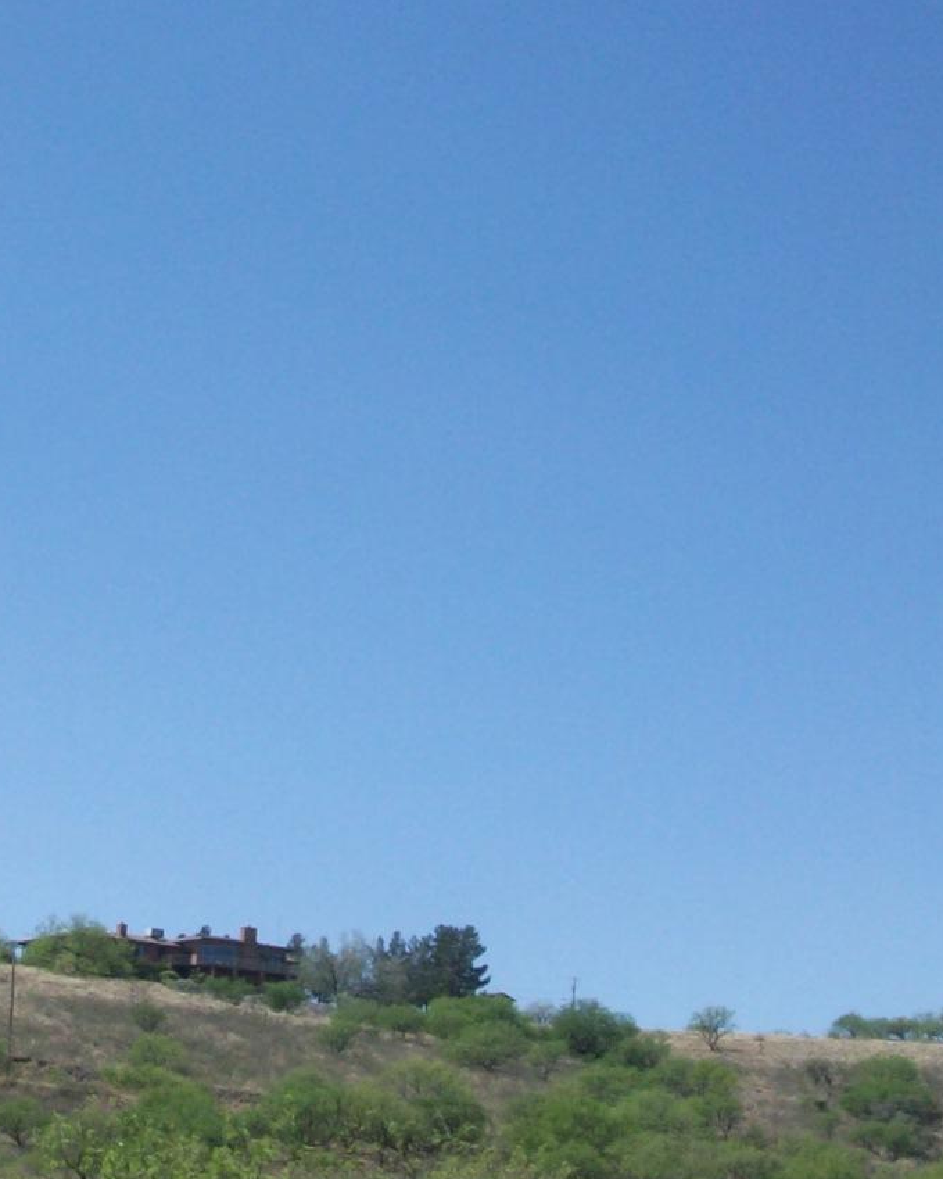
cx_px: 361
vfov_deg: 23.5
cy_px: 216
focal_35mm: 80
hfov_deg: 19.1
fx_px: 2791
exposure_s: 1/366
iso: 64
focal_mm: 5.7
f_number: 5.5
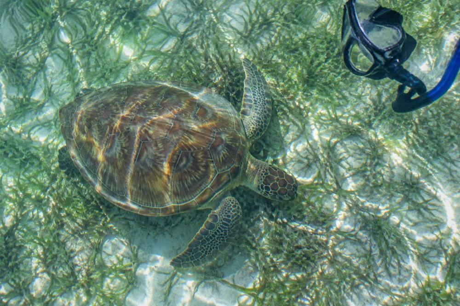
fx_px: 511
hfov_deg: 48.5
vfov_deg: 33.4
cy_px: 153
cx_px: 230
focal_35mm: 40
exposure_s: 1/640
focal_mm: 40
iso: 200
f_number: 4.5
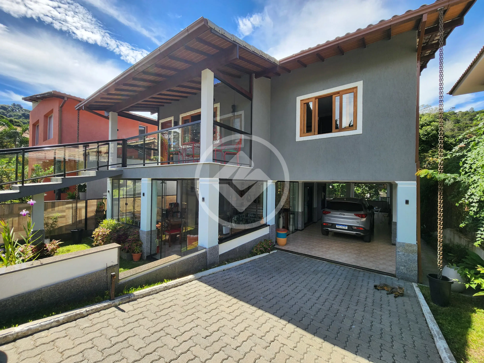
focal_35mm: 13
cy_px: 182
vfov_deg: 89.9
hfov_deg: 106.2
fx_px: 182
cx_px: 242
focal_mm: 2.2
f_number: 2.2
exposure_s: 1/942
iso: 50
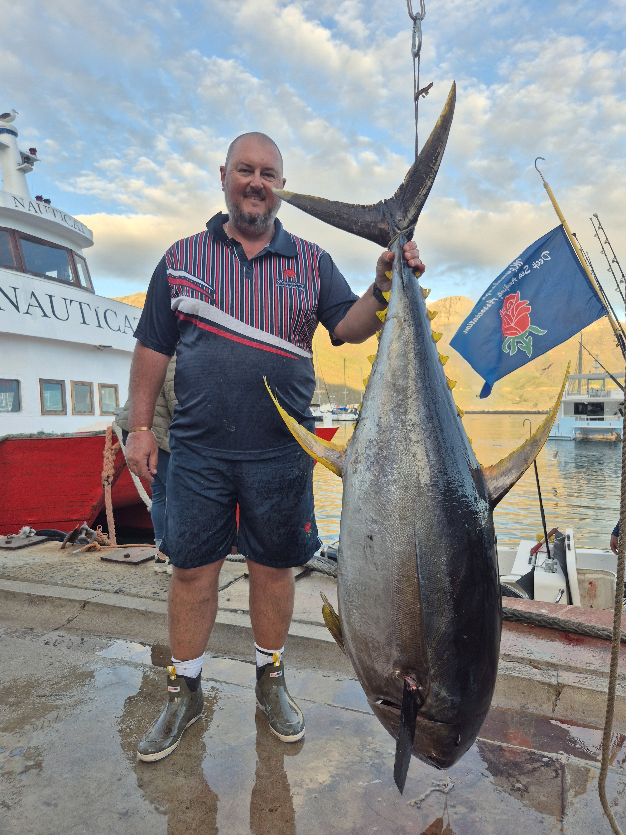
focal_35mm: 23
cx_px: 313
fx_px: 555
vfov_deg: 73.9
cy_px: 418
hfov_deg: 58.9
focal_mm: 5.4
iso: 25
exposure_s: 1/286
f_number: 1.8
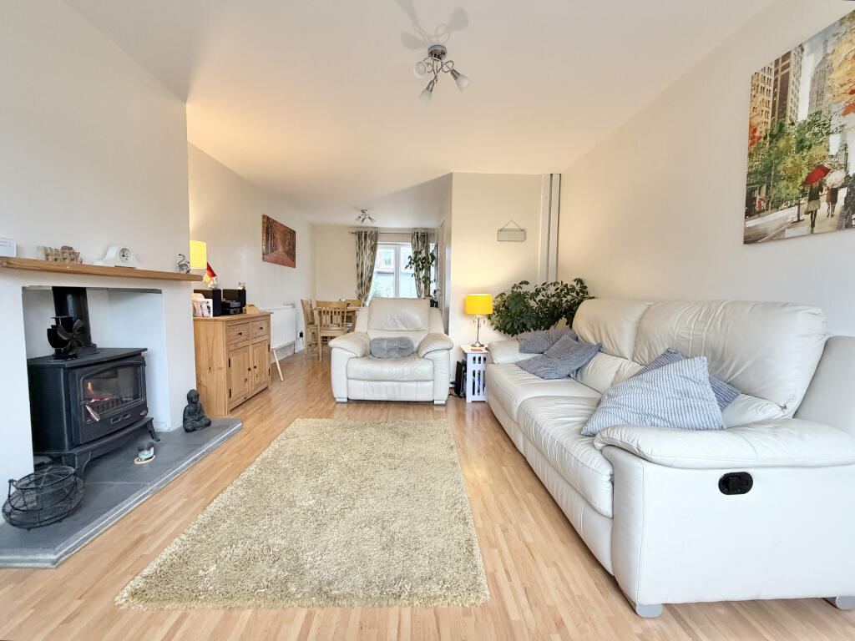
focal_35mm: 14
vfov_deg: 85.7
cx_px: 428
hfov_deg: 102.1
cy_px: 320
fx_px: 346
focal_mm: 2.22
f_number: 2.2
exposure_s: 1/117
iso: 320
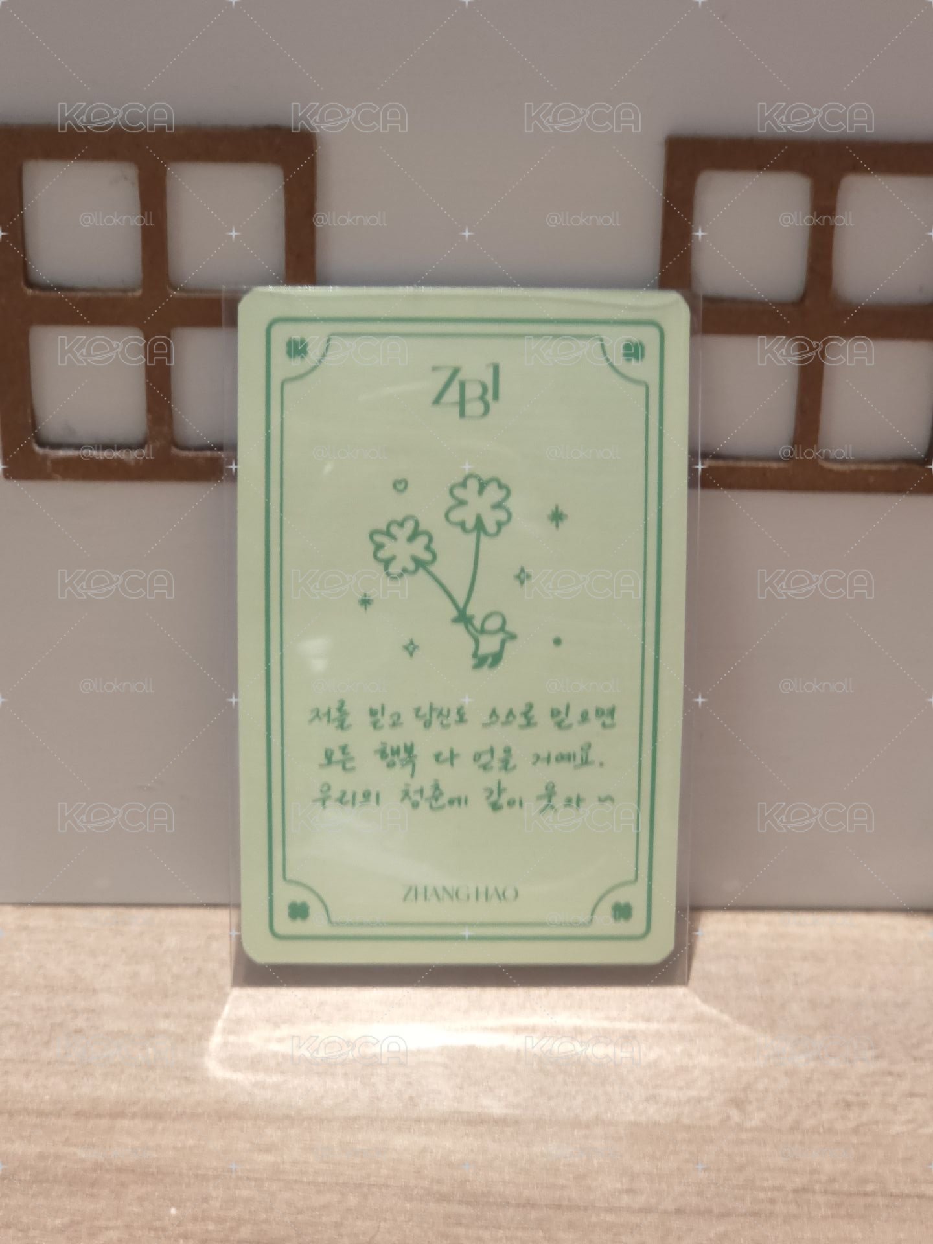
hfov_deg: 21.3
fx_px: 2480
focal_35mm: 69
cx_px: 466
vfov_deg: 28.2
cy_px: 622
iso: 200
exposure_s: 1/30
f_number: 2.4
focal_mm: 7
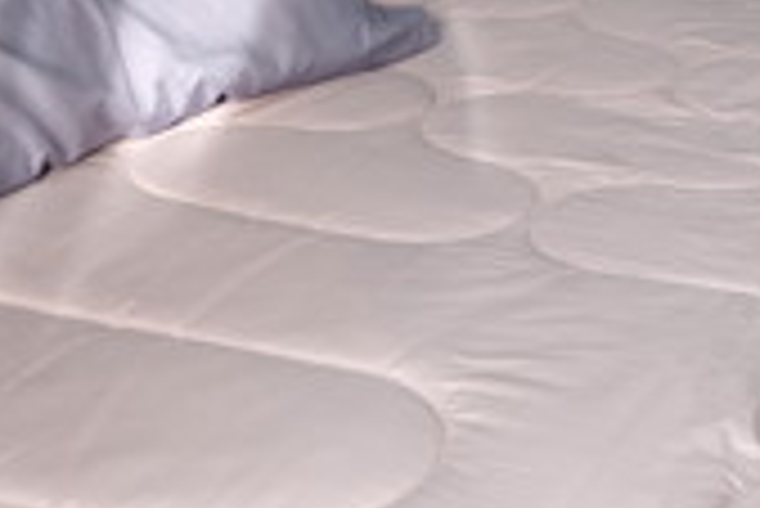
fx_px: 1796
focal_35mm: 85
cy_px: -328
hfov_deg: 23.2
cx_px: 693
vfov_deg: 14.6
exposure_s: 1/90
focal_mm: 16
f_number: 3.5
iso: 400
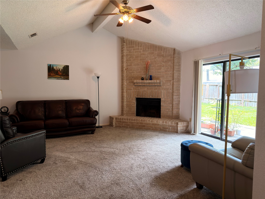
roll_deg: -0.2
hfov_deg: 71.6
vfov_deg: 56.8
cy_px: 100
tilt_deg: -3.9
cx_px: 132
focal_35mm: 24
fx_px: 184
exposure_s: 1/120
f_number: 1.78
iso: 200
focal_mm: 6.76
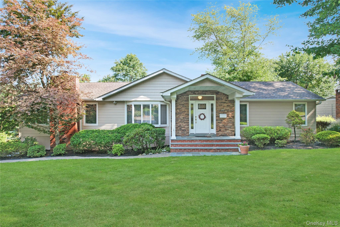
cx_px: 170
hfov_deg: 78.6
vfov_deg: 57.2
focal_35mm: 22
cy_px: 114
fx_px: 208
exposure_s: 1/320
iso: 100
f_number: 2.8
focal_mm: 8.4
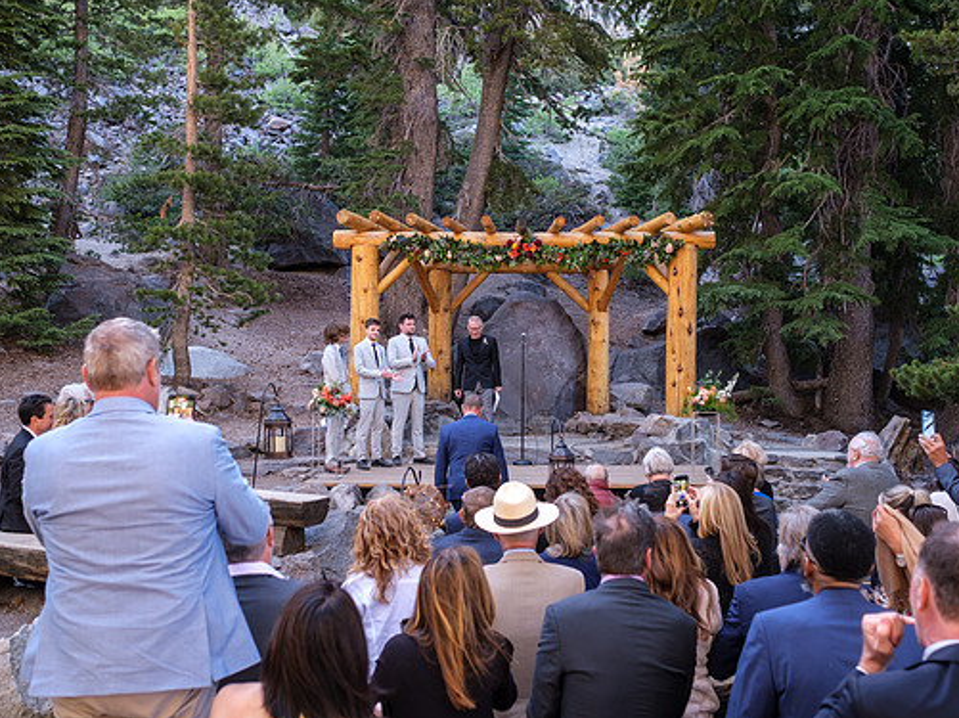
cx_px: 509
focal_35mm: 39
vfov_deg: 36.8
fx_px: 1080
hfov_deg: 47.9
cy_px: 351
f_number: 2.8
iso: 160
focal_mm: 23
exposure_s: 1/75
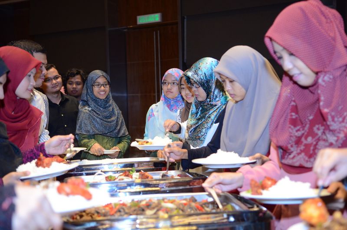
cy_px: 115
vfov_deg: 26.4
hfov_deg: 39.0
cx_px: 174
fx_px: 491
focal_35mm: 51
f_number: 2.8
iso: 1600
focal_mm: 34
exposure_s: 1/80
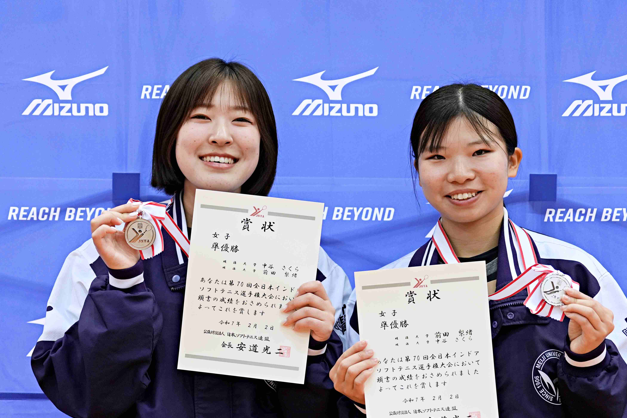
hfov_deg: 20.4
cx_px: 324
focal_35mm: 100
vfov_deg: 13.7
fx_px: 1742
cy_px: 282
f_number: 2.8
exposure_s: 1/200
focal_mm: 70
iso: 800
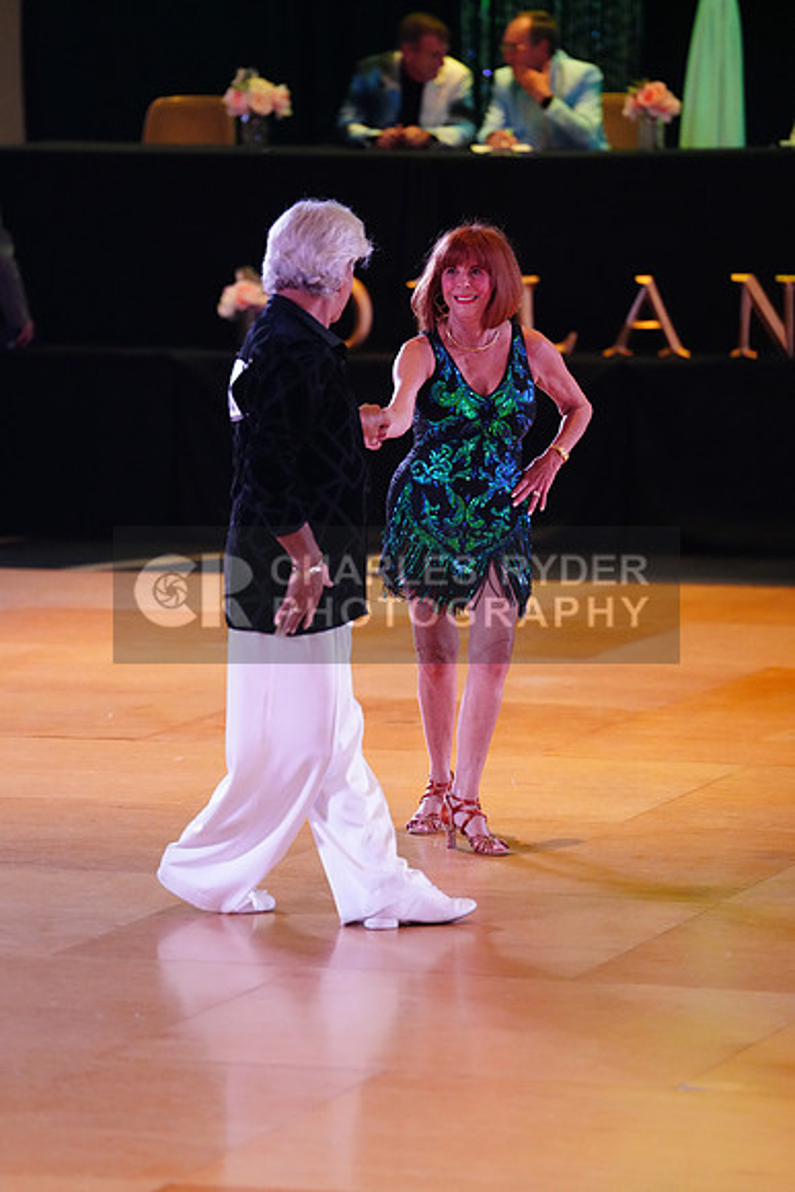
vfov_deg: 10.3
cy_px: 596
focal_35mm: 200
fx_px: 6621
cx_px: 398
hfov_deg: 6.9
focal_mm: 200
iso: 5000
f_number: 2.8
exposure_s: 1/400
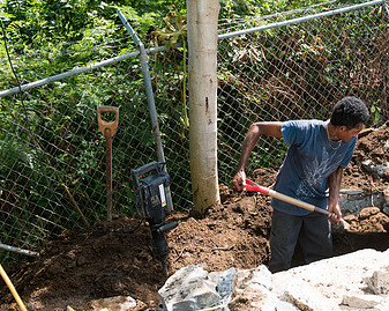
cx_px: 294
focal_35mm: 55
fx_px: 633
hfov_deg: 33.5
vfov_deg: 27.6
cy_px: 159
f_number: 6.3
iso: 80
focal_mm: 34
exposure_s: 1/125
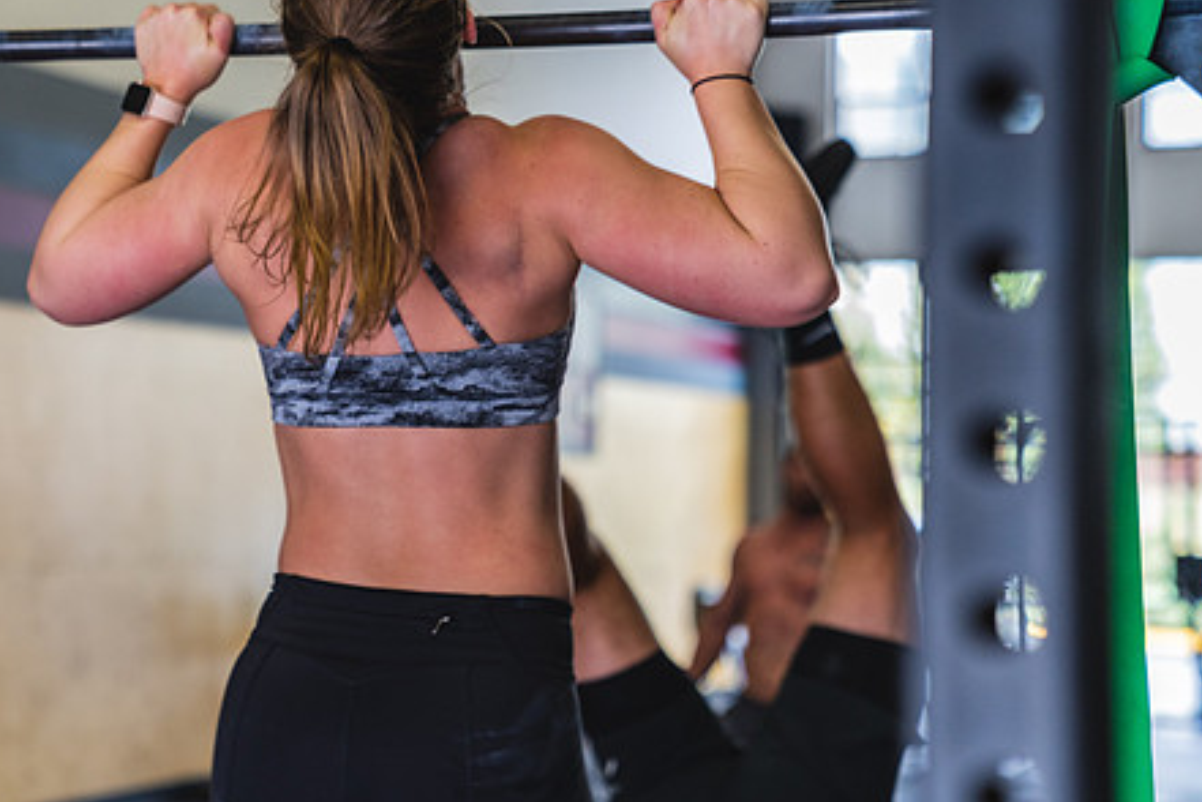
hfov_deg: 22.1
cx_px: 420
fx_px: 3072
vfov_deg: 14.8
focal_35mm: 92
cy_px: 291
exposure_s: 1/125
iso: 800
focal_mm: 70
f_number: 2.8
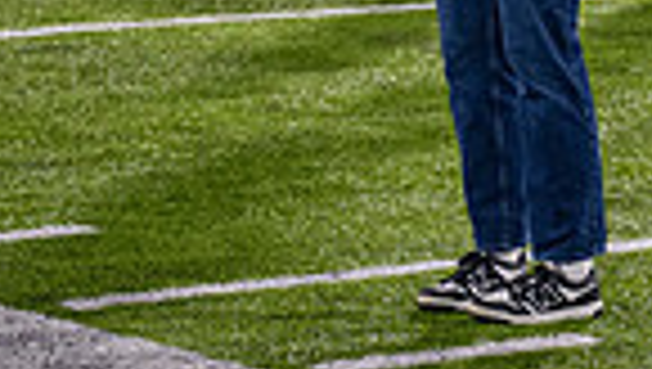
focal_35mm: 293
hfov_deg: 7.3
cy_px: -331
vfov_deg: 4.1
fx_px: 5072
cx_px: 836
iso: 1250
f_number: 3.2
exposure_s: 1/500
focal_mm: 70
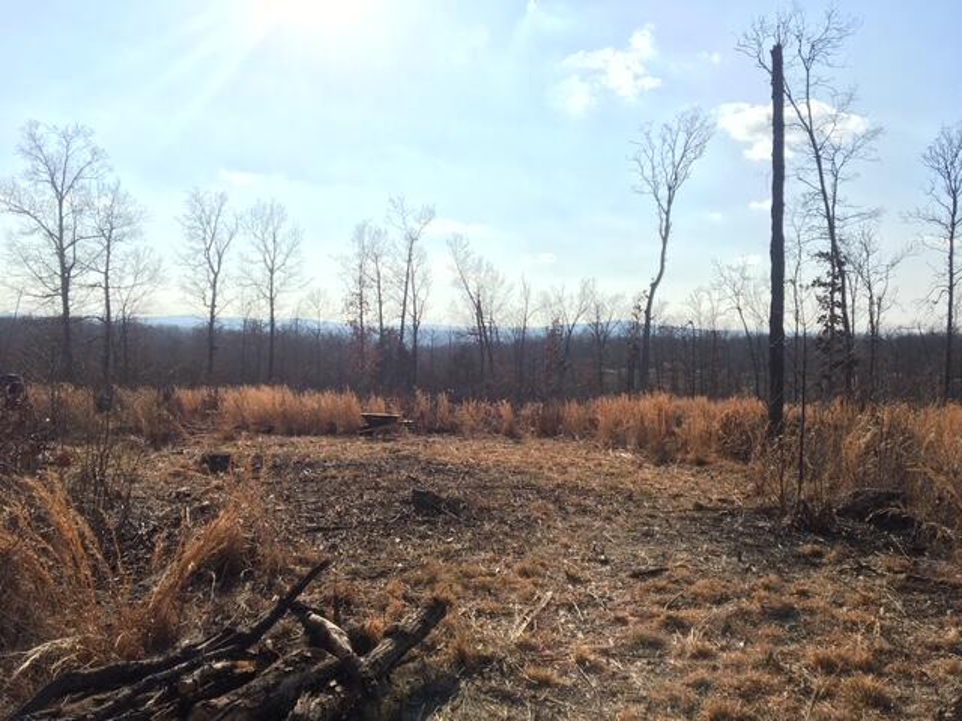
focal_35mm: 29
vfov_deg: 48.2
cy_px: 360
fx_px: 806
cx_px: 481
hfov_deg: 61.7
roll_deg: -1.3
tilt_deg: -3.0
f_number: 2.2
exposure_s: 1/1570
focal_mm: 4.15
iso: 25
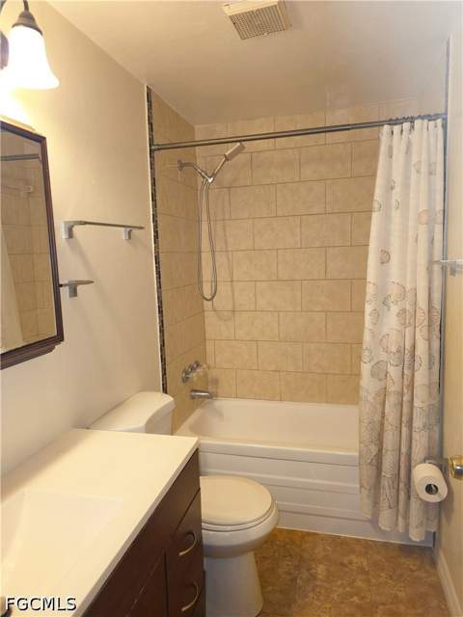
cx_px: 232
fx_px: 410
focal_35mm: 23
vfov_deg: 73.9
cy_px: 308
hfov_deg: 58.9
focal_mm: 6.3
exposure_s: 1/60
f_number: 1.7
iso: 80
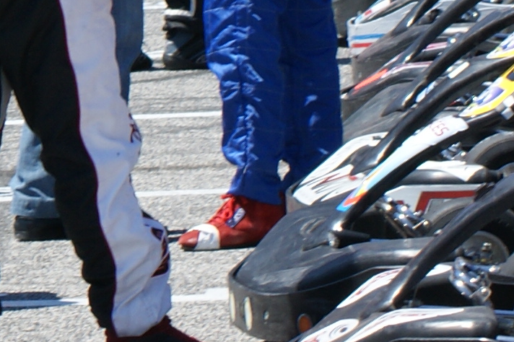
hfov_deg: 3.8
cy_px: -164
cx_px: -566
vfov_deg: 2.6
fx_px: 7595
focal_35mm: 532
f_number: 9
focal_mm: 55
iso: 100
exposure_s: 1/200
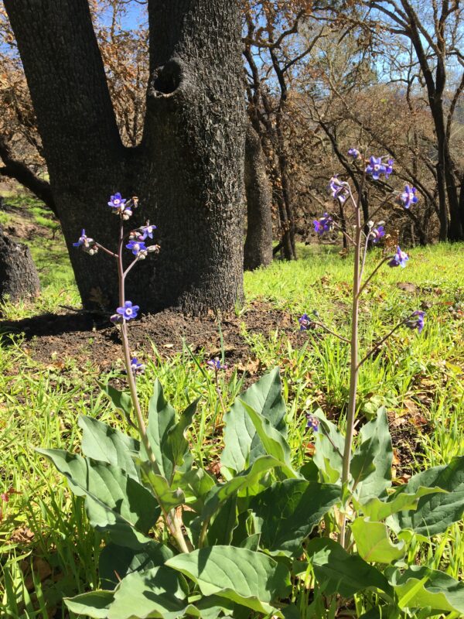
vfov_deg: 61.7
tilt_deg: -15.7
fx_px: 518
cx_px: 232
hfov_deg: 48.2
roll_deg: +5.6
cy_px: 310
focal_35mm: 29
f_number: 2.2
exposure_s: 1/565
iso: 25
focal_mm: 4.15
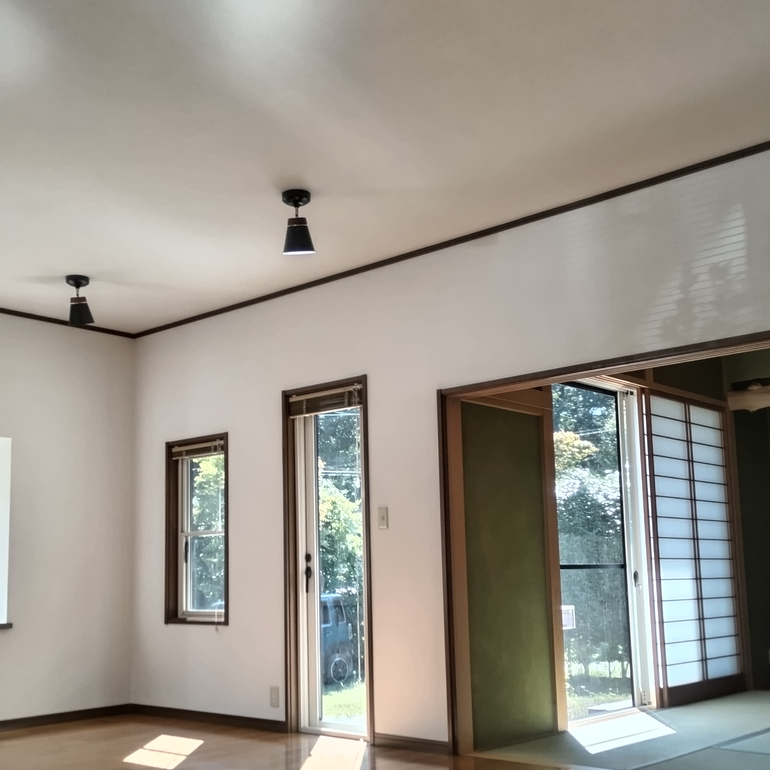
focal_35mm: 40
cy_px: 455
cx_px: 351
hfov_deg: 41.8
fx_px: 1007
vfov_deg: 41.7
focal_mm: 4.8
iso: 218
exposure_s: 1/120
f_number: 1.79
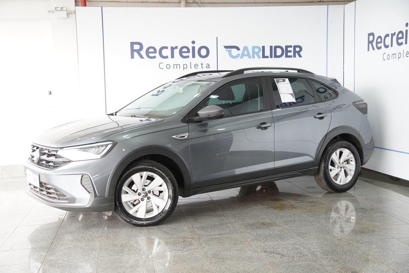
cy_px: 136
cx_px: 204
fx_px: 511
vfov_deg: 29.9
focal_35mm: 45
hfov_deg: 43.6
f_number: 3.2
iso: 200
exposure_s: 1/60
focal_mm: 30
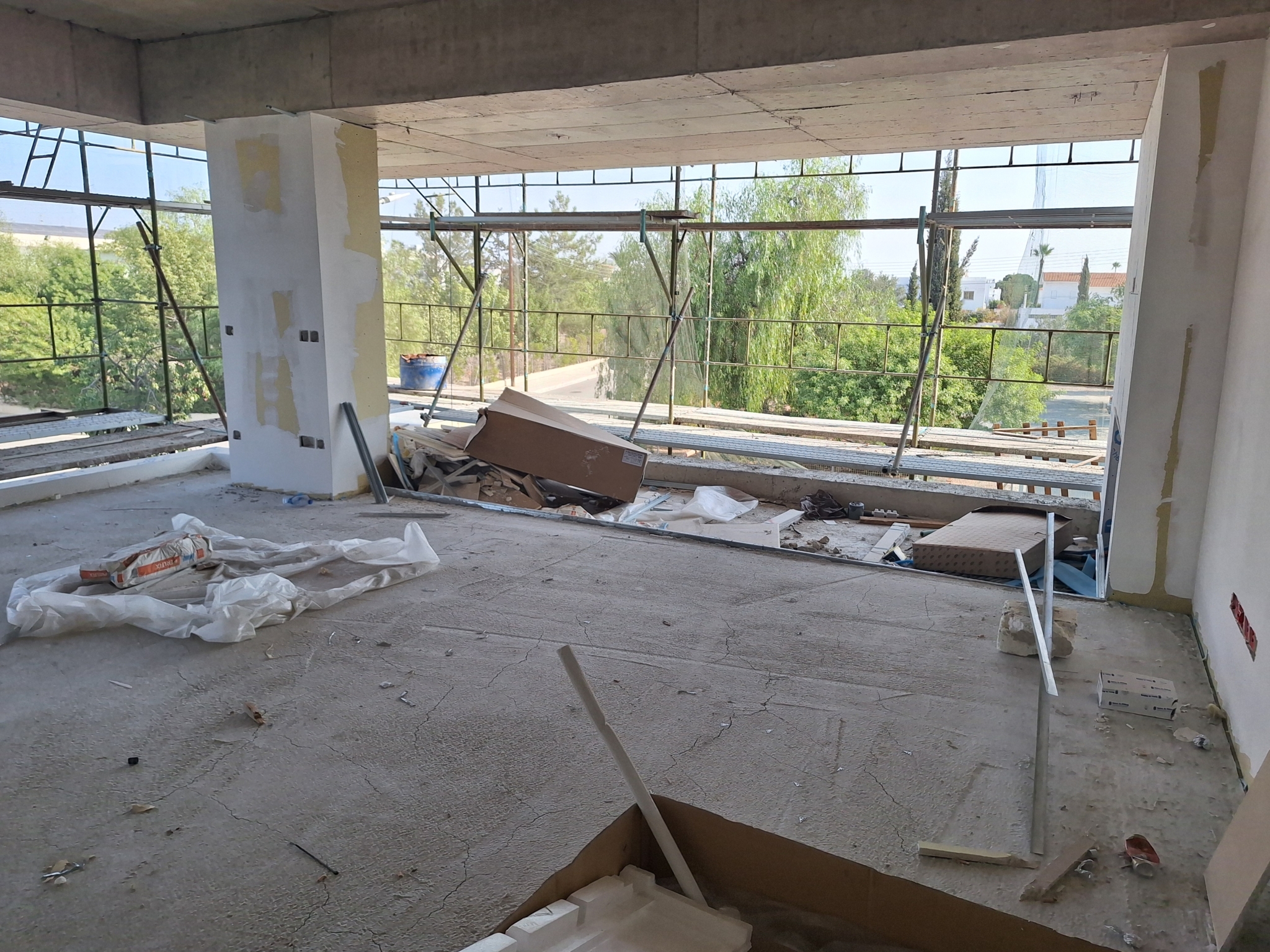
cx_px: 635
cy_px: 476
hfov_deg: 73.9
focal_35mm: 23
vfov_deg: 58.9
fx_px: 844
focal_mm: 5.54
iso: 40
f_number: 1.8
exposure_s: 1/794
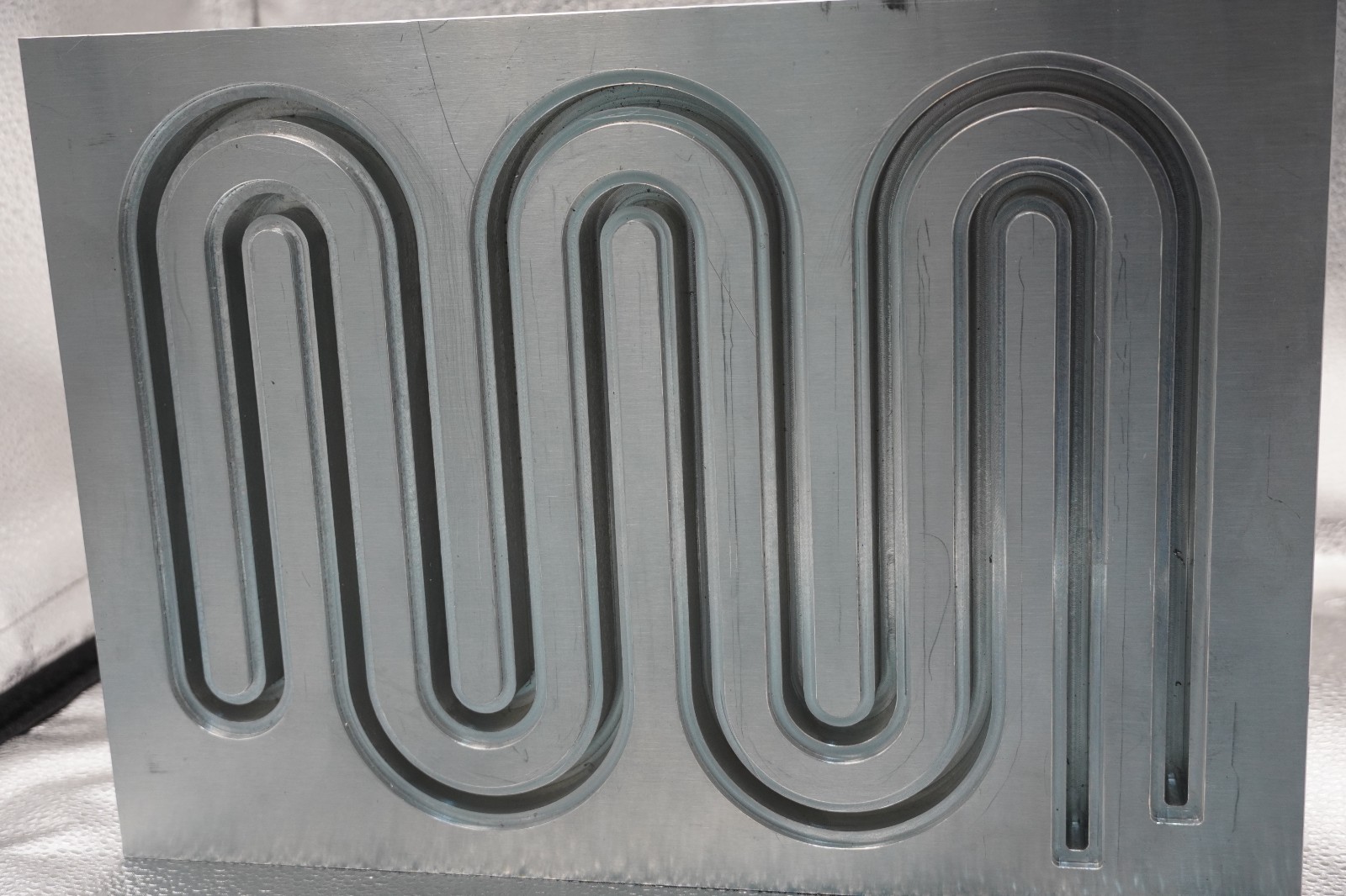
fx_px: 1794
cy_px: 448
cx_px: 673
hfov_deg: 41.1
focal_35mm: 48
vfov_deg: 28.1
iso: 640
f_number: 4.5
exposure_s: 1/160
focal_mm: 32
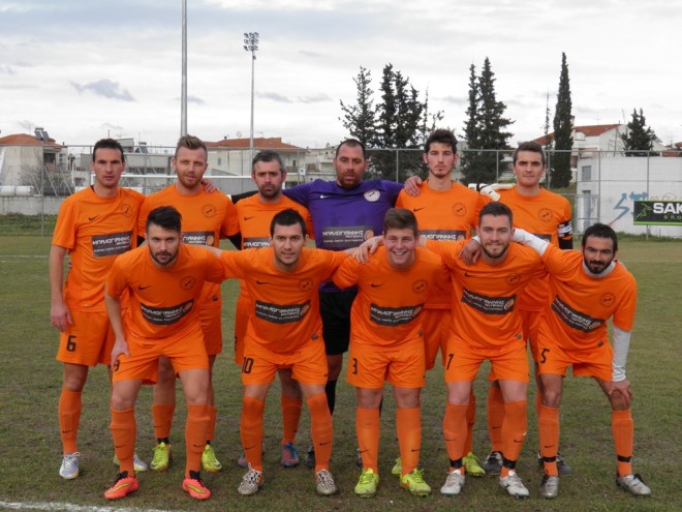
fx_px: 1222
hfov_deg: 31.2
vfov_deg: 23.7
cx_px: 341
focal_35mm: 62
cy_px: 256
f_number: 6
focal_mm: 11.2
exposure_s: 1/100
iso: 50
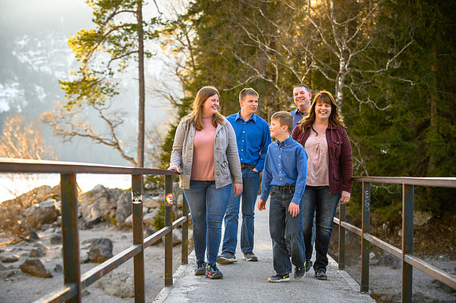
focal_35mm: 70
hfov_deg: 28.9
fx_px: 886
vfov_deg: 19.4
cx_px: 228
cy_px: 152
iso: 320
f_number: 4
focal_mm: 70
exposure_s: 1/250
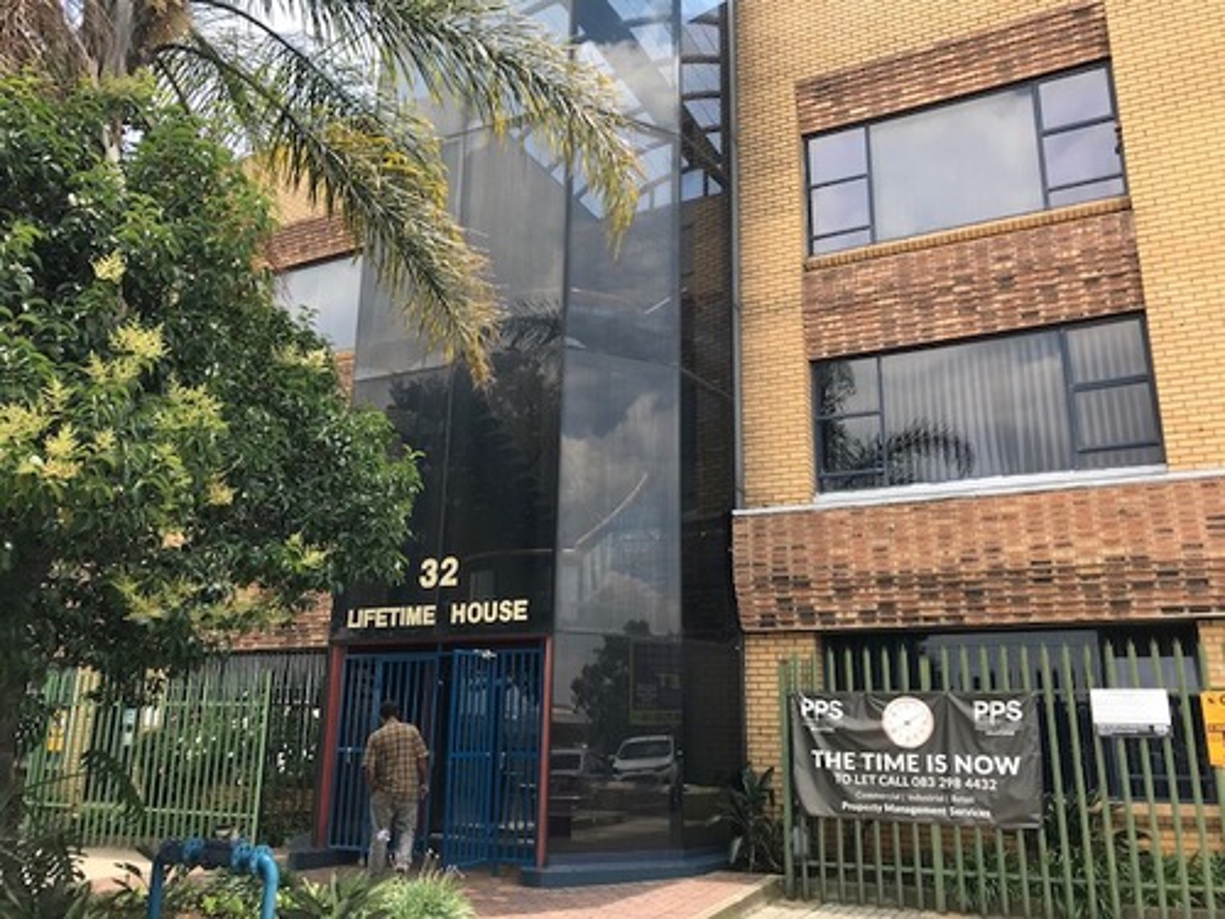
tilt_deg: +15.9
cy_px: 460
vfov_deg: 49.7
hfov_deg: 63.4
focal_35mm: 28
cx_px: 612
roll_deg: +0.2
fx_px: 991
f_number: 1.8
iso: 20
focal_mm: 3.99
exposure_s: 1/507
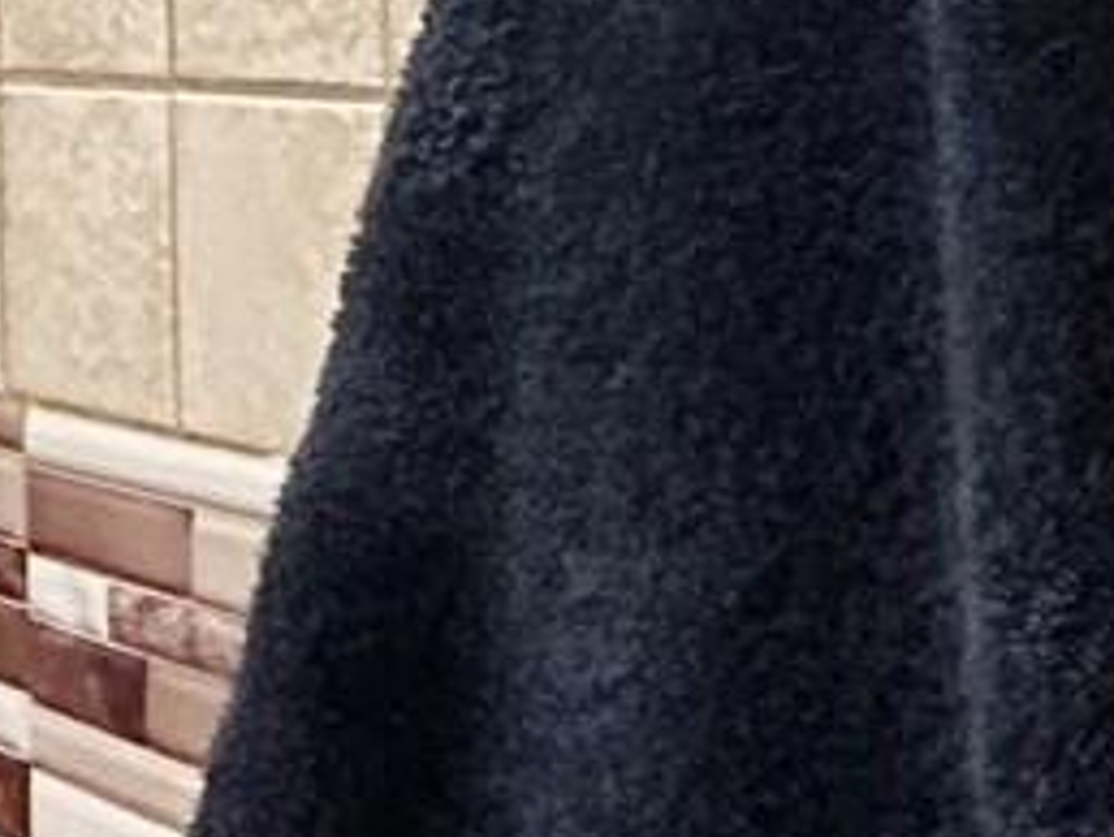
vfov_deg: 12.9
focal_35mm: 111
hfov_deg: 11.2
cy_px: -237
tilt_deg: +4.0
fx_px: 3575
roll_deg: -1.5
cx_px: -2206
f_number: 2.2
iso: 400
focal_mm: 2.22
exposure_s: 1/60
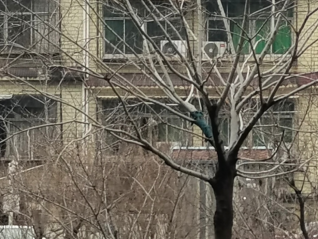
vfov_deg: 5.8
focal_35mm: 257
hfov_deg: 7.7
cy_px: 277
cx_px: 212
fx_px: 2361
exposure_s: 1/120
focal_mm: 5.58
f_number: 1.8
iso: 80
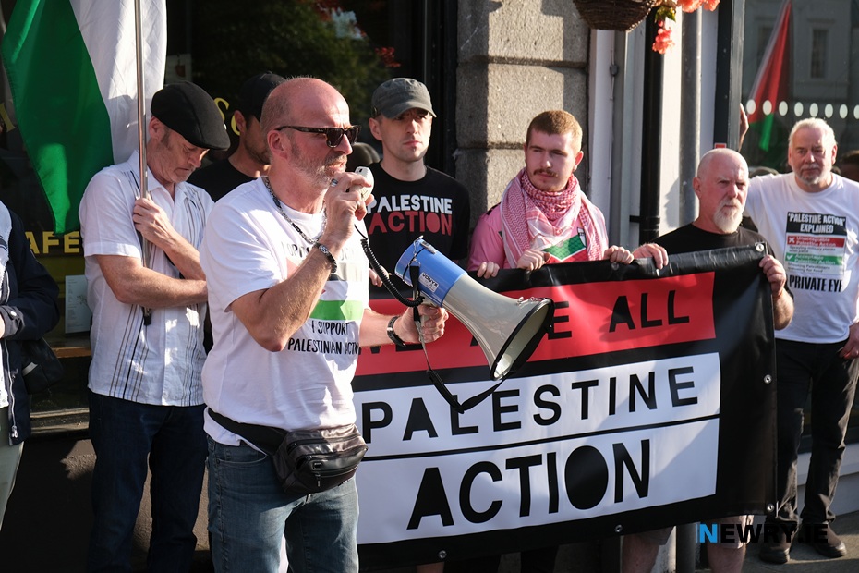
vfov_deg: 22.3
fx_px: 1455
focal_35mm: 61
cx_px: 430
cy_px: 286
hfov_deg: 32.9
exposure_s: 1/1000
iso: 400
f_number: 4.5
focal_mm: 40.7
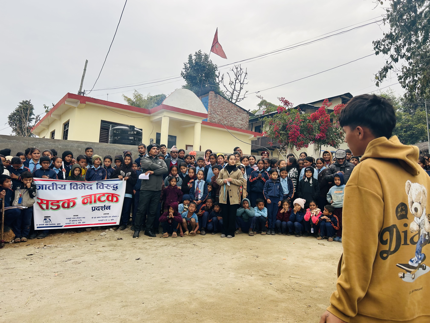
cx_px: 215
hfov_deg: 67.3
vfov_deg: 53.1
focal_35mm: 26
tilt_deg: +7.7
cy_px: 162
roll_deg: -1.8
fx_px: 323
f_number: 1.5
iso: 50
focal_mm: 5.7
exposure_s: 1/473
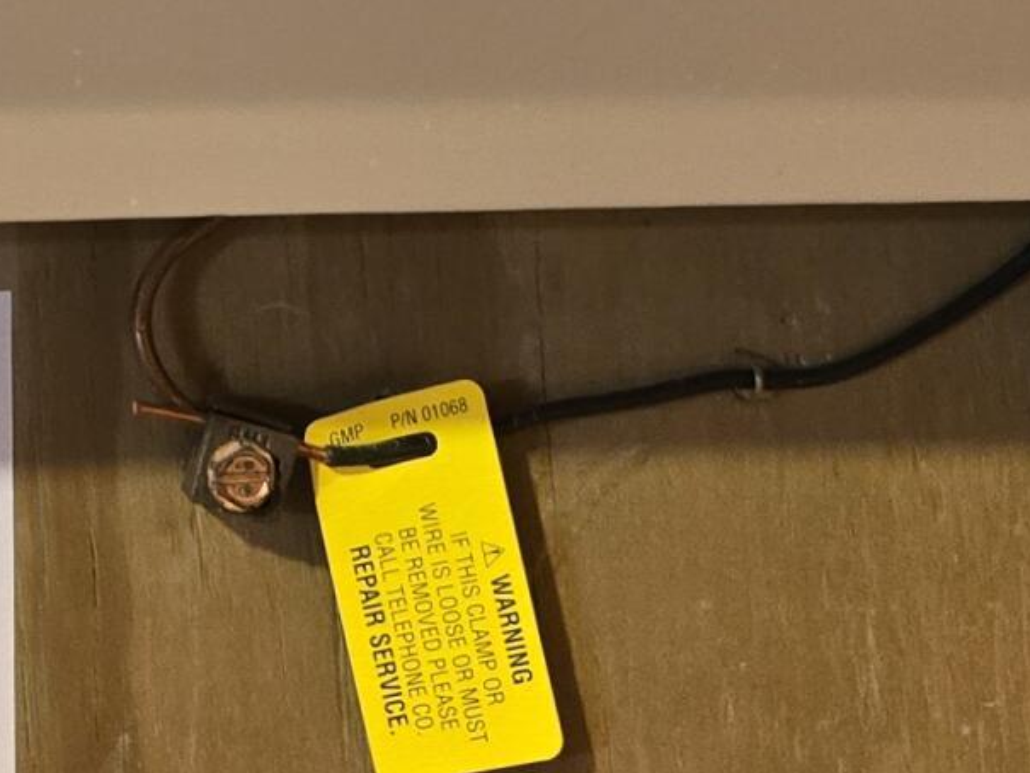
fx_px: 3393
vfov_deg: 12.1
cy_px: -524
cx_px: 90
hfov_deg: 17.0
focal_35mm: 114
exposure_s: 1/60
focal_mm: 5.4
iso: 640
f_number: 1.8
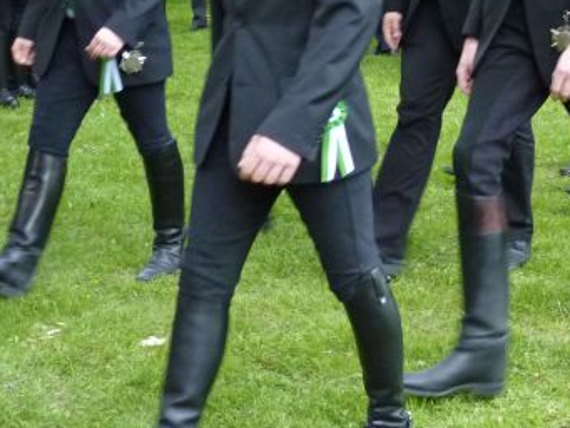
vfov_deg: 15.9
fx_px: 1515
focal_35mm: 92
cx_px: 599
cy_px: 45
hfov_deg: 20.5
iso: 400
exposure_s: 1/60
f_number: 3
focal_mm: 7.1
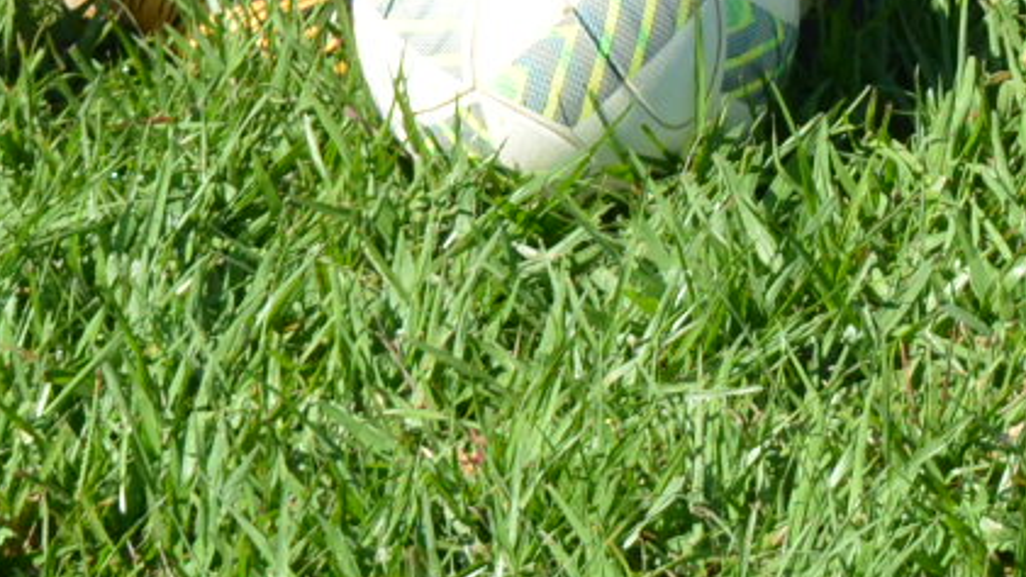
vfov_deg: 3.5
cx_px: 1272
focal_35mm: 335
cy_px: -1714
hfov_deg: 6.4
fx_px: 9116
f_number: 8
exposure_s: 1/250
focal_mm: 30
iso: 140
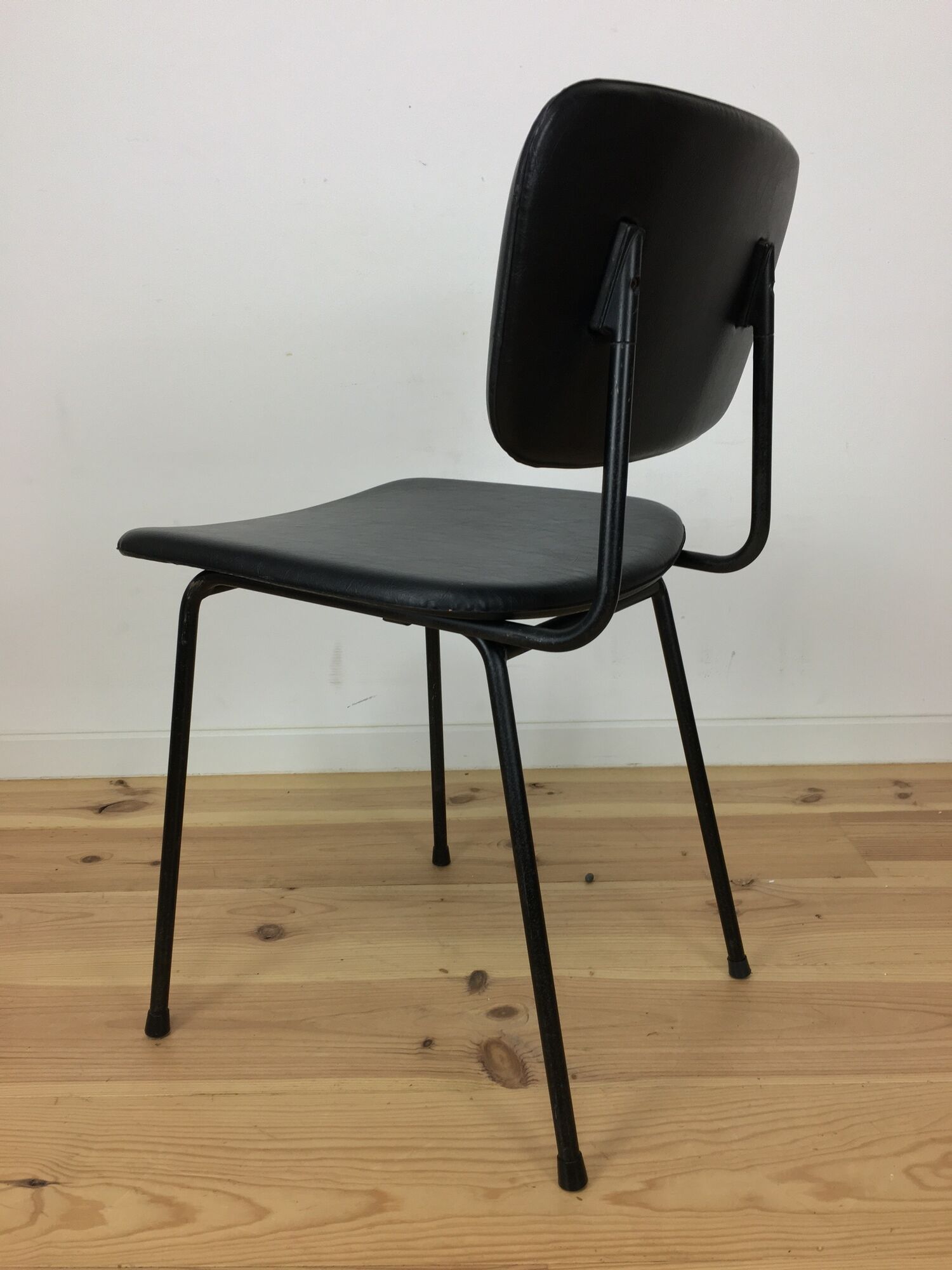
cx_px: 476
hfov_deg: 48.2
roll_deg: +1.0
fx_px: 1063
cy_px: 635
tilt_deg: -15.6
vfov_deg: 61.7
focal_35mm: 29
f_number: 2.2
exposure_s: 1/33
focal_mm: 4.15
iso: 40
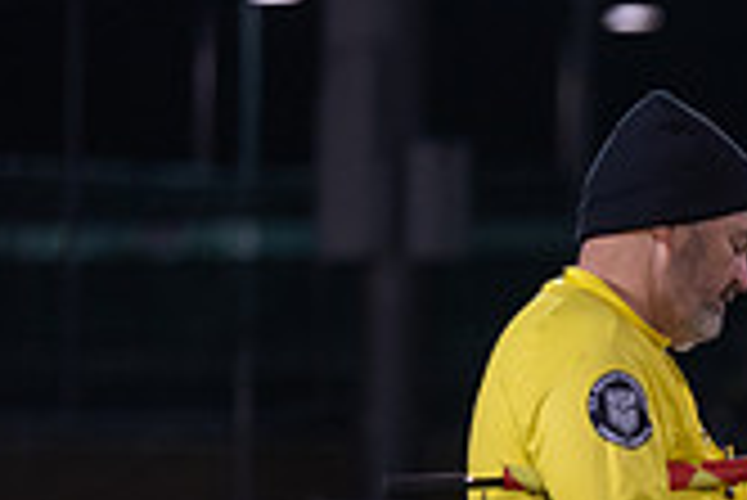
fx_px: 10861
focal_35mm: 523
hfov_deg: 3.9
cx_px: 1167
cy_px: 793
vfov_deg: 2.6
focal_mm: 140
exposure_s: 1/400
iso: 800
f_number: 2.8
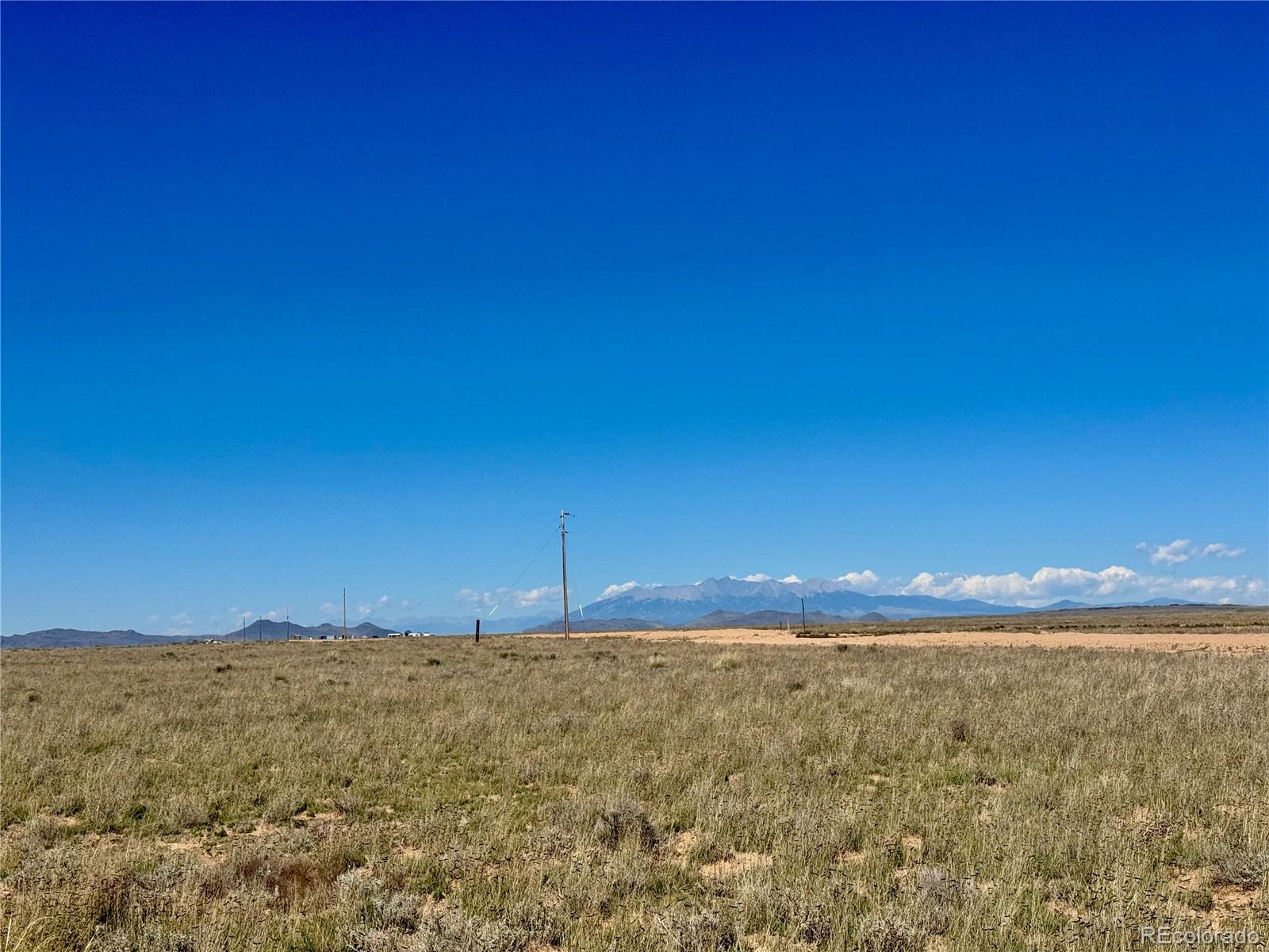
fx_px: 1760
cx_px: 634
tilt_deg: +3.8
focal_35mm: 48
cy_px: 476
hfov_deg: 39.7
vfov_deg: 30.3
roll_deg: +1.3
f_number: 1.78
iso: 64
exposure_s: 1/9009
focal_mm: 6.76
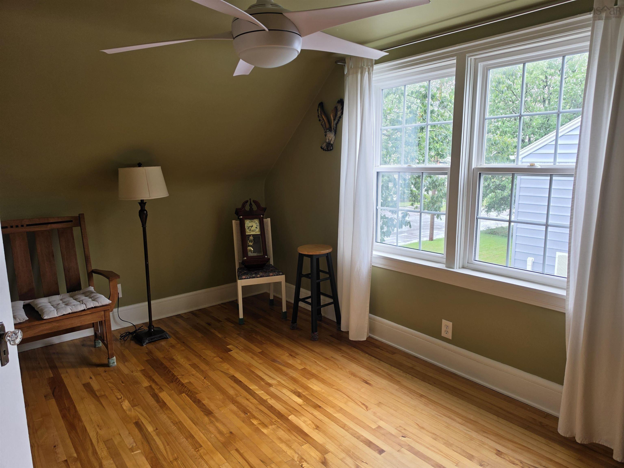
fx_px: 415
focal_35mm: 23
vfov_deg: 58.9
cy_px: 234
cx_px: 312
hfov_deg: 73.9
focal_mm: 6.5
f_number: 1.4
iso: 40
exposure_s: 1/180
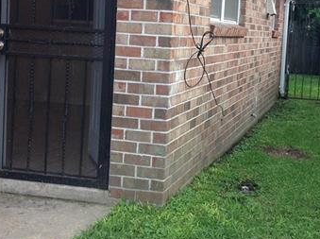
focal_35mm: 66
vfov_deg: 22.0
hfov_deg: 29.3
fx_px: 609
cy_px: 68
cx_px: 201
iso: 50
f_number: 2.4
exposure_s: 1/190
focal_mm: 4.28
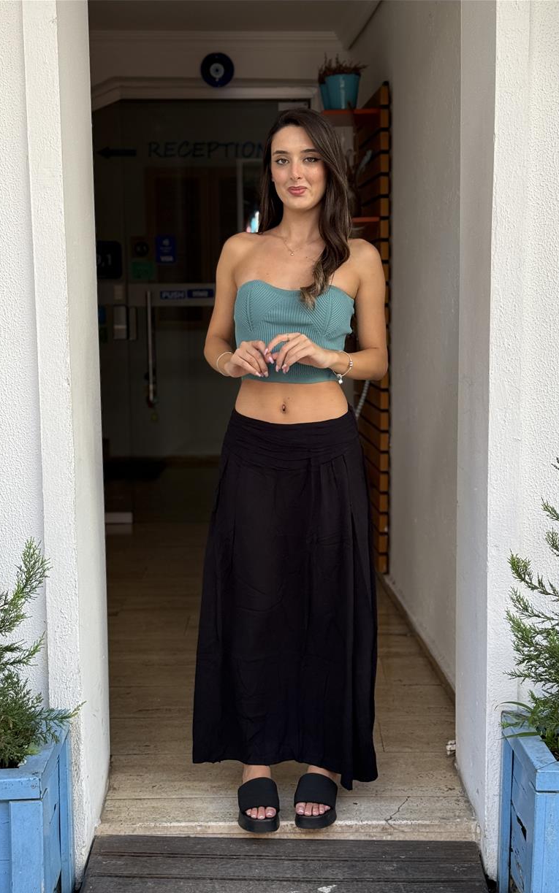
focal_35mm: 51
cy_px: 447
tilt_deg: -7.4
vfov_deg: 39.6
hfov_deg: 25.4
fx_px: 1242
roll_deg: +0.4
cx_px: 297
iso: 80
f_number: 1.78
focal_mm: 6.76
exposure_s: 1/346
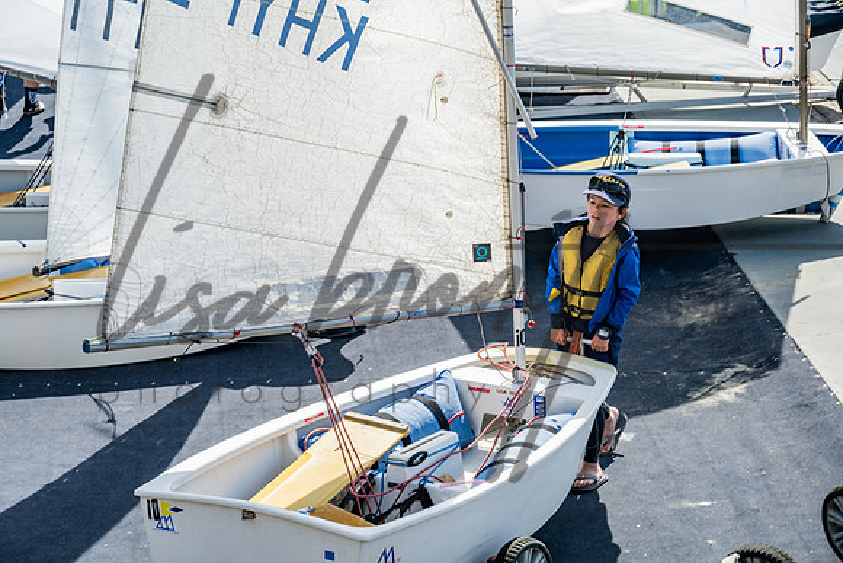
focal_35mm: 115
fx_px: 2693
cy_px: 282
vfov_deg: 11.9
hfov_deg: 17.8
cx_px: 422
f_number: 10
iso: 250
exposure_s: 1/125
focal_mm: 115
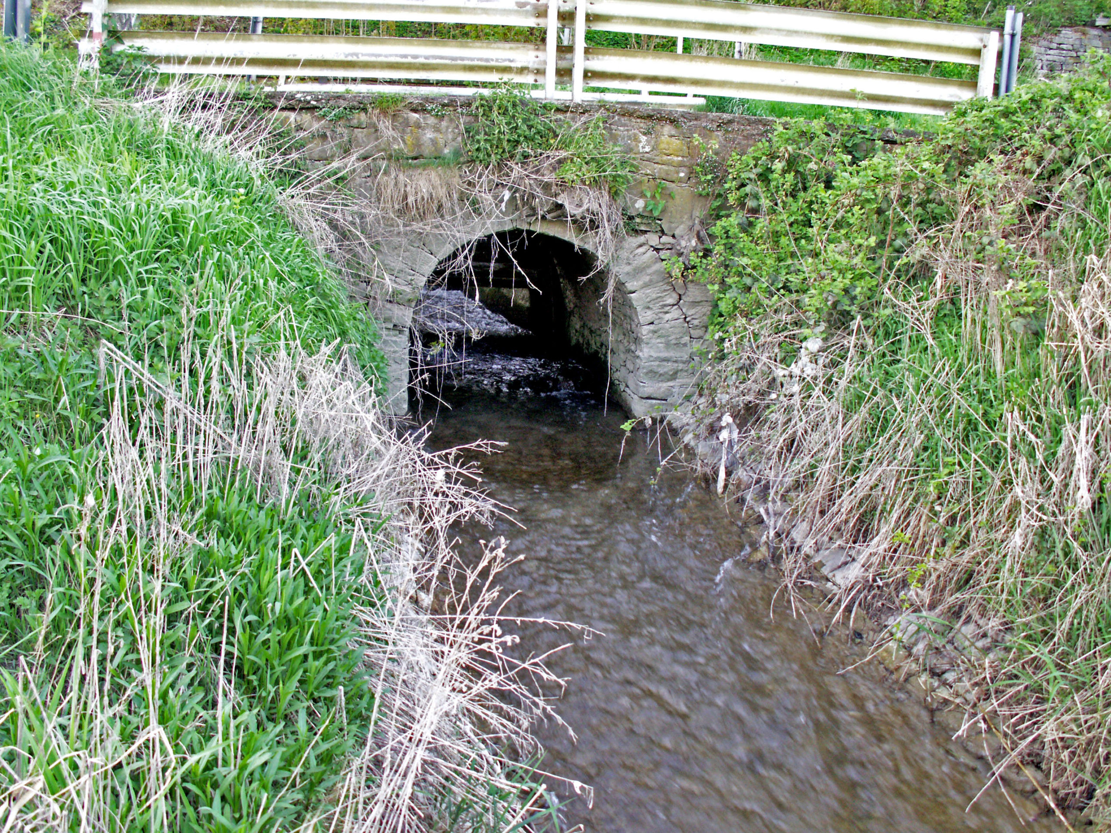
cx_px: 556
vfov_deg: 40.7
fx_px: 1123
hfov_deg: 52.6
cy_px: 416
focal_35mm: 35
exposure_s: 1/40
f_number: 2.8
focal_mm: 5.86
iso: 80
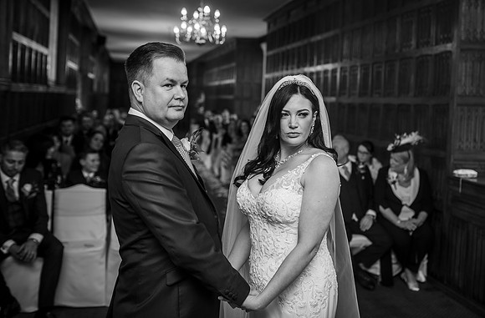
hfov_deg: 46.6
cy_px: 127
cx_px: 288
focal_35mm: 42
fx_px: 560
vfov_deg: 31.7
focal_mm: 35
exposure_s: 1/160
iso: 160
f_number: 2.5
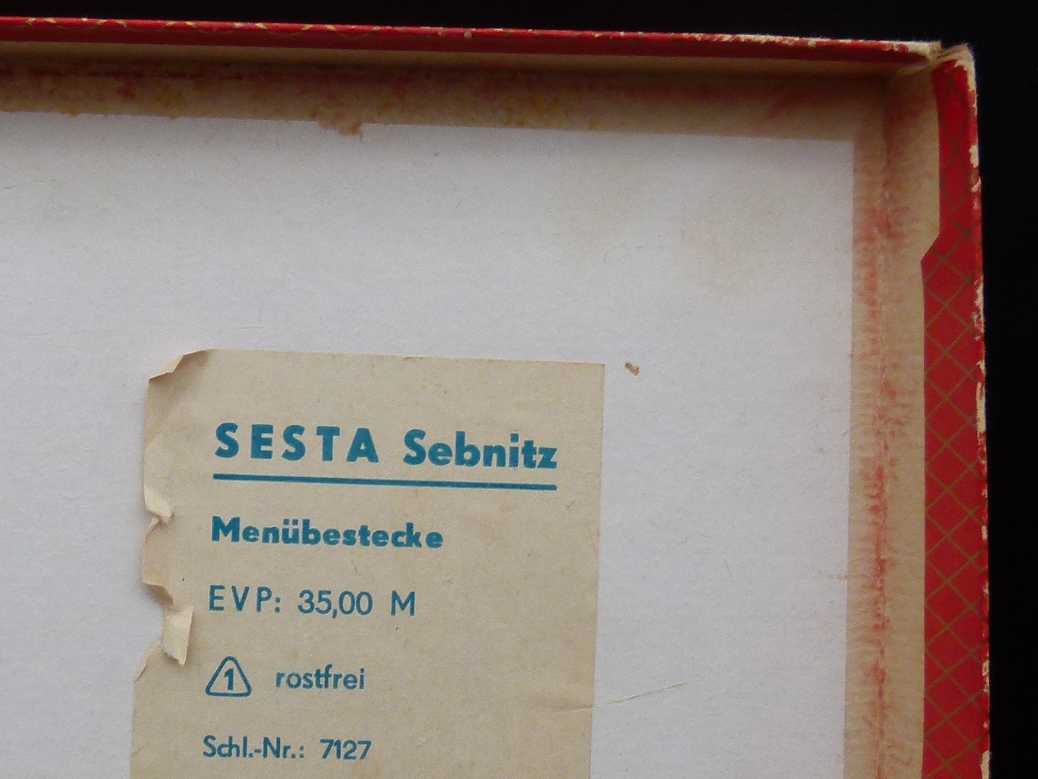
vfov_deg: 23.9
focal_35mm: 61
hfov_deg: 31.4
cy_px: 516
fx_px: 1829
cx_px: 351
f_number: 4
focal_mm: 4.5
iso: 100
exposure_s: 1/125
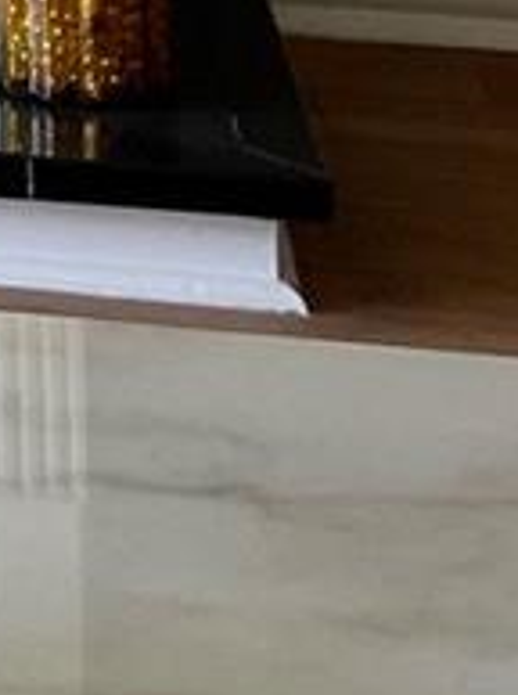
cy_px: -1023
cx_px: -1022
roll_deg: +0.7
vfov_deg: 10.4
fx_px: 3243
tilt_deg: +2.7
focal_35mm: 162
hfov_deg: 7.9
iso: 100
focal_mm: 4.2
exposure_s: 1/120
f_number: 1.6
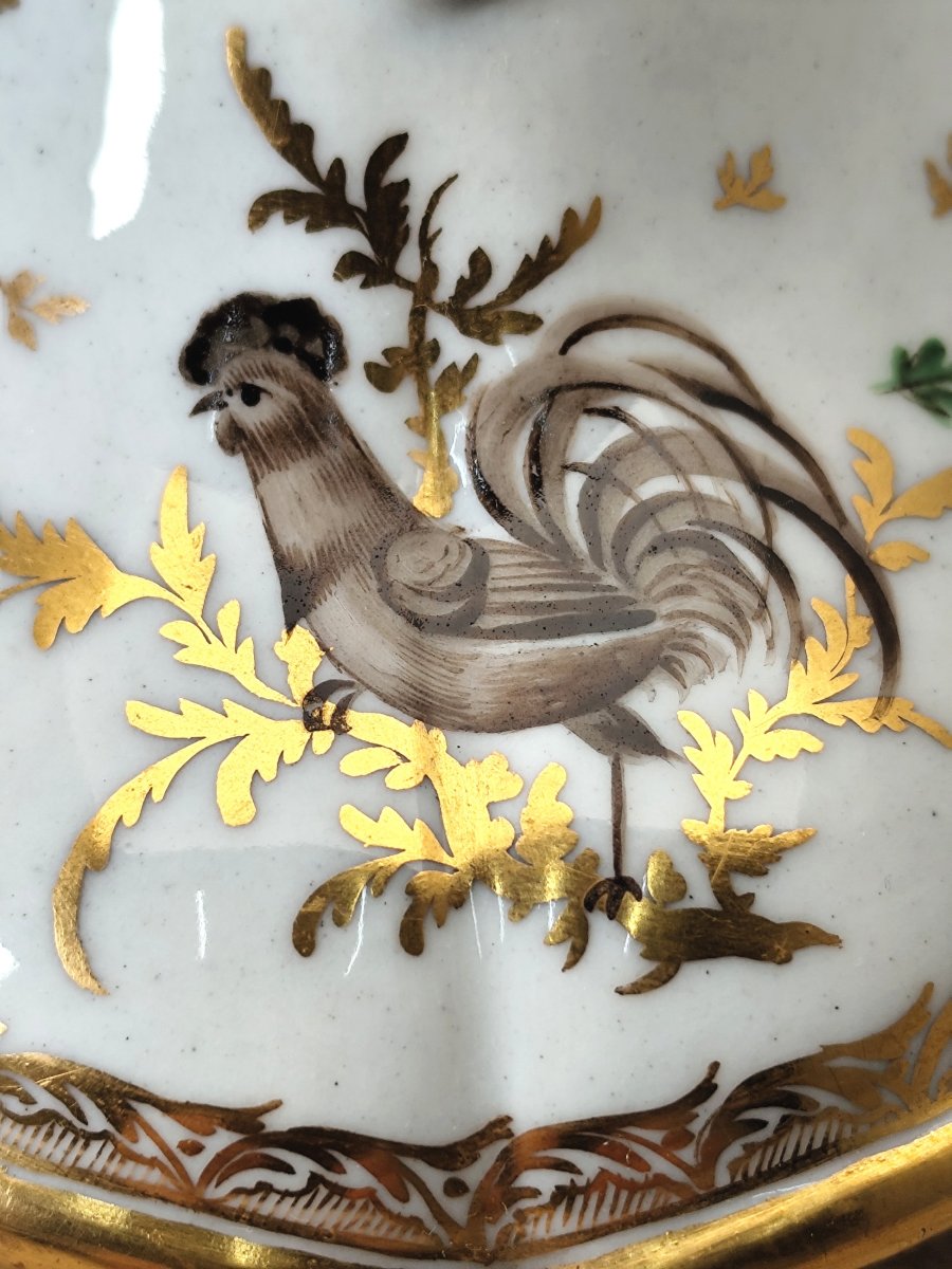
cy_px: 634
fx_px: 3410
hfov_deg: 15.9
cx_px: 476
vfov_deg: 21.1
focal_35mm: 93
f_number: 1.65
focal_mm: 6.14
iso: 64
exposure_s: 1/100
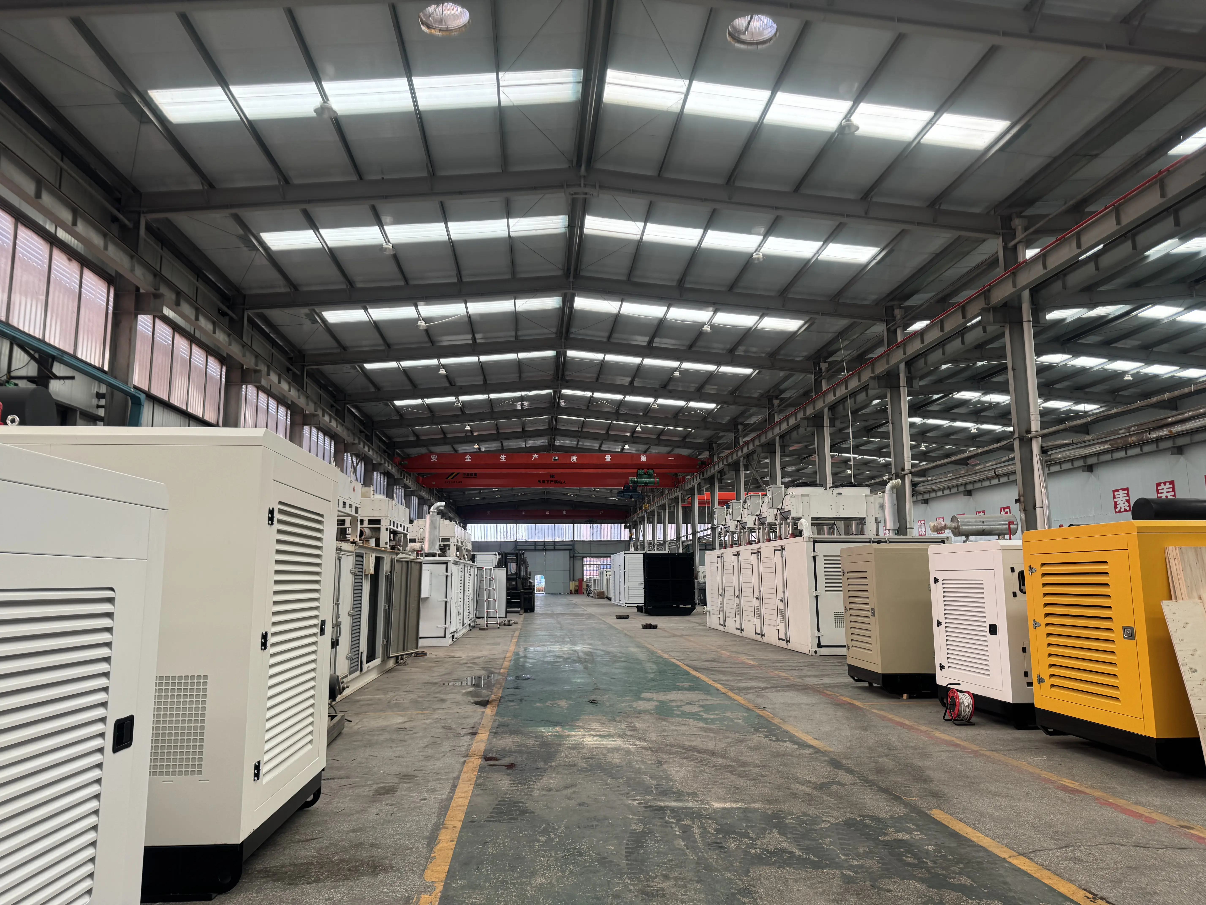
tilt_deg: +9.1
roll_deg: +0.9
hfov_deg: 71.6
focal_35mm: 24
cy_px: 452
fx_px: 836
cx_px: 603
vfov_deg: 56.8
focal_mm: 6.76
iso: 80
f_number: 1.78
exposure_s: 1/161
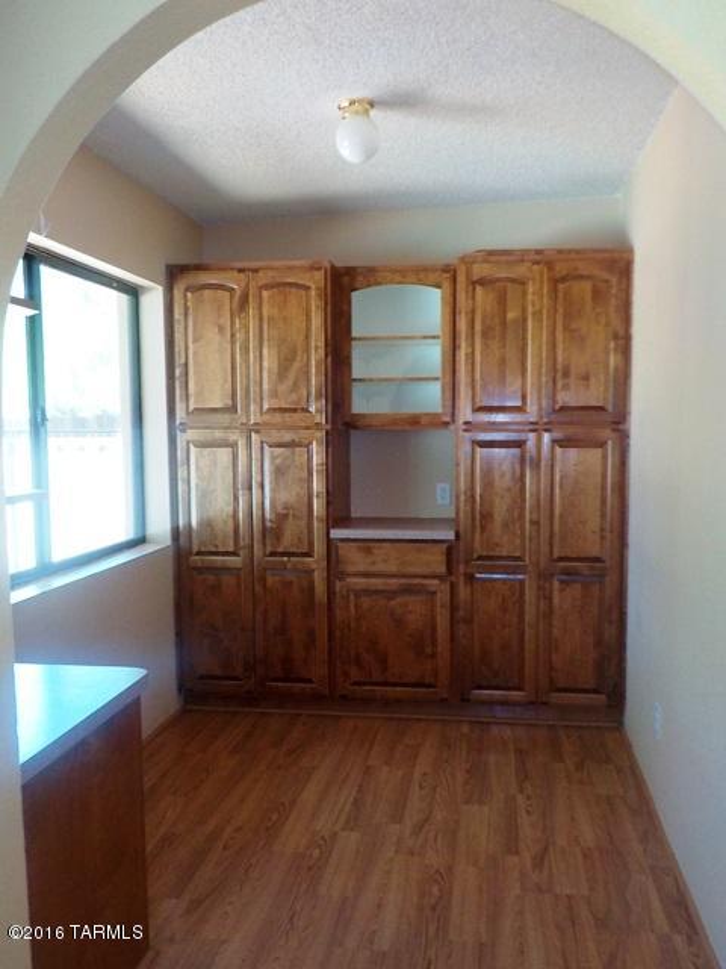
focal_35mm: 30
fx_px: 839
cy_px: 484
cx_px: 363
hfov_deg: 46.8
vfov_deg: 60.0
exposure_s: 1/30
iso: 200
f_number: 3.3
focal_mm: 4.1
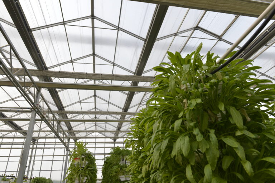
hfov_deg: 73.7
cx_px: 138
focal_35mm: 24
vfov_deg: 53.2
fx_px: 183
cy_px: 92
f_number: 6.3
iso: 200
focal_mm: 24
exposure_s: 1/100
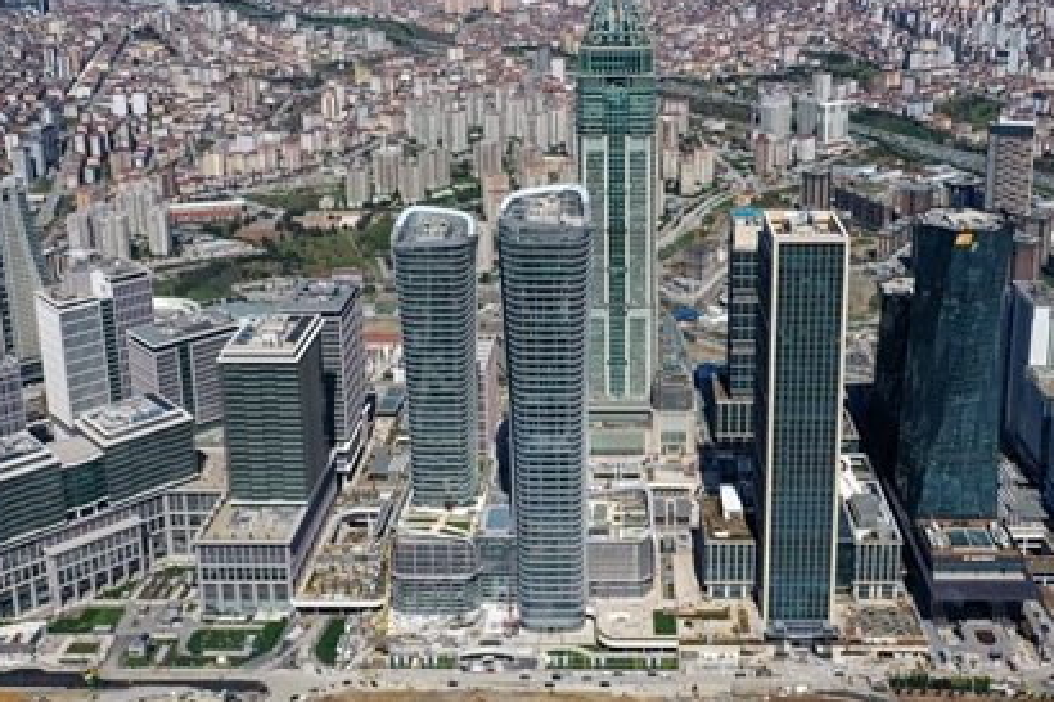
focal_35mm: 41
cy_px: 195
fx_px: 1200
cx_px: 612
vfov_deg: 32.1
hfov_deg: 47.2
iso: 400
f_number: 6.3
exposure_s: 1/2500
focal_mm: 10.26
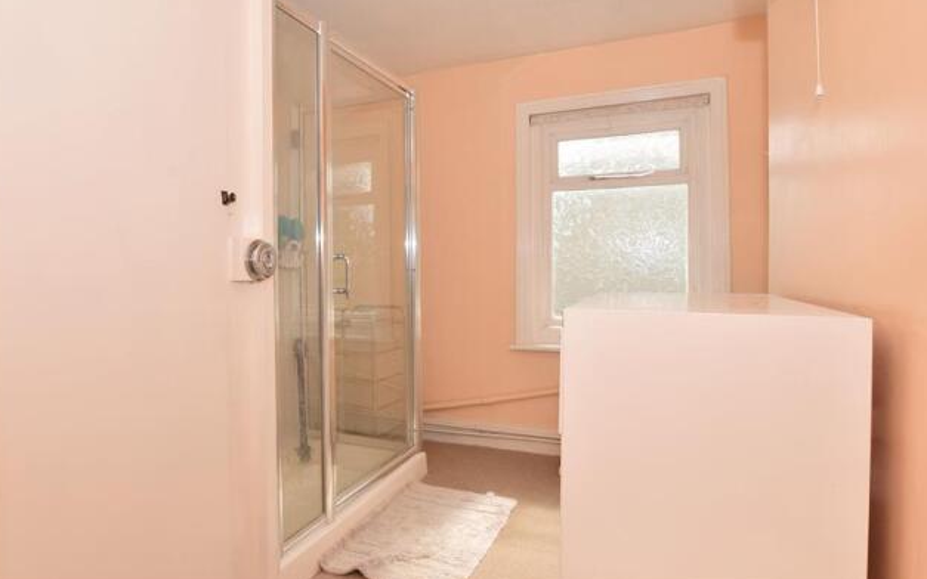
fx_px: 404
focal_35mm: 16
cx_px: 475
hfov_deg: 97.8
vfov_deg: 71.1
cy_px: 261
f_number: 14
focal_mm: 10
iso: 400
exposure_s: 1/200
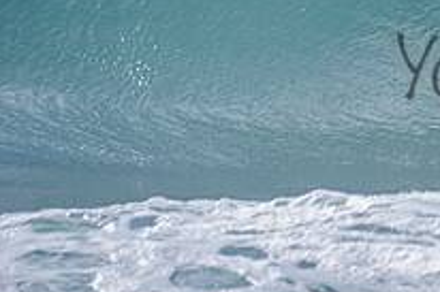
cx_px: 756
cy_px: -45
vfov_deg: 0.8
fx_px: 21042
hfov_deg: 1.2
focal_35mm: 1723
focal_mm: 500
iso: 90
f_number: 5.6
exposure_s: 1/2000
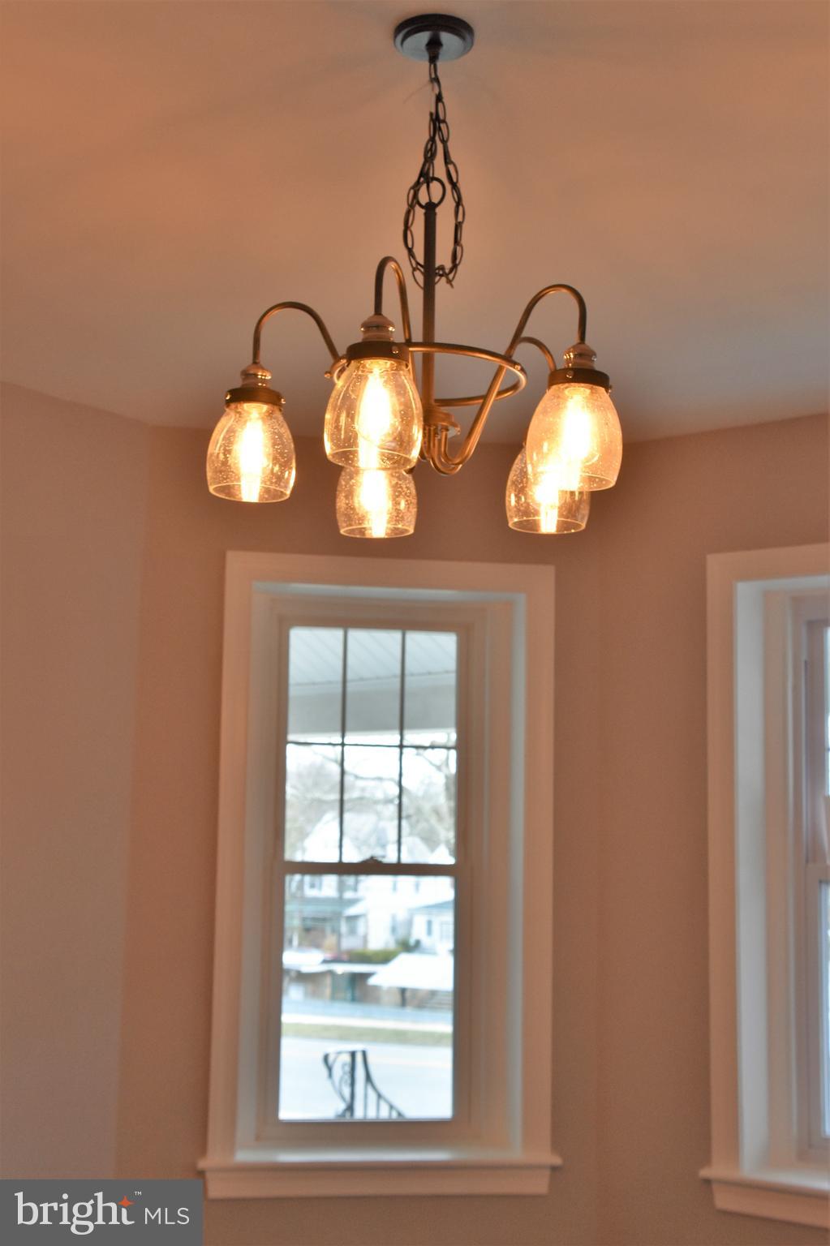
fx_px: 1453
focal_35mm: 42
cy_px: 623
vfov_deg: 46.4
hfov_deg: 31.9
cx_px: 415
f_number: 5.6
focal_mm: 28
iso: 800
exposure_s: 1/125
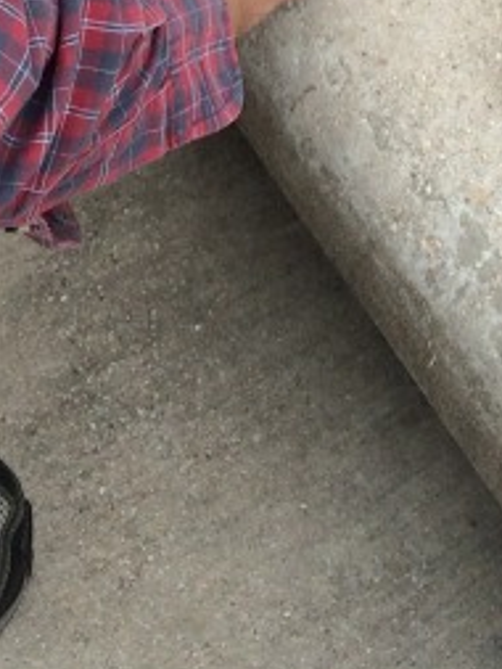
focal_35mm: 122
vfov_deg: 14.0
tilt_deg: -51.5
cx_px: 206
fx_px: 2357
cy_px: -595
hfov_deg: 12.2
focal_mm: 4.15
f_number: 2.2
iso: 32
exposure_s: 1/410
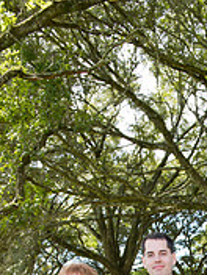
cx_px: 220
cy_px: 350
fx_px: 606
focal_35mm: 76
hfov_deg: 18.7
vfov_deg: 23.0
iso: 320
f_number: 5.6
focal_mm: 31
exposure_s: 1/100
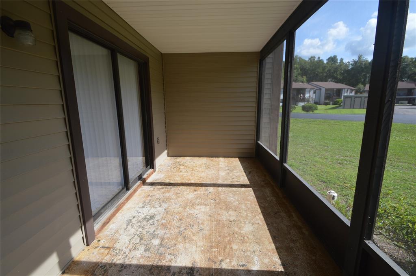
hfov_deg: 100.5
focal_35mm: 15
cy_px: 138
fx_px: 173
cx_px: 208
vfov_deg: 77.2
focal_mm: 10
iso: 100
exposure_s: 1/160
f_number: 6.3
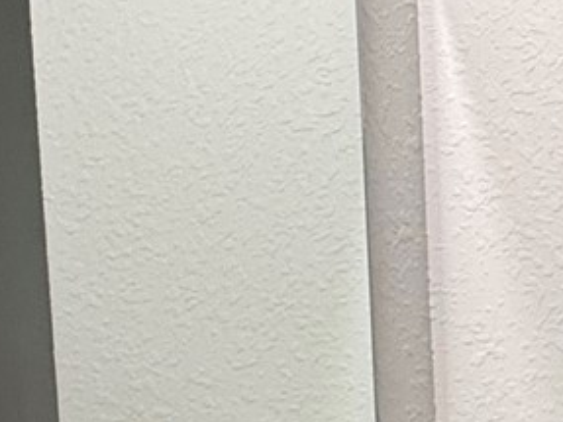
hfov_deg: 20.5
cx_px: 896
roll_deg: +0.6
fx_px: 1268
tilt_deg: -5.2
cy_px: 652
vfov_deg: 16.9
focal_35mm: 78
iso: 200
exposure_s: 1/120
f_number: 2.2
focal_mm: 2.22
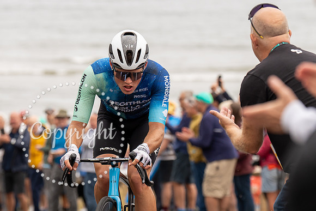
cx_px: 152
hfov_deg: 6.6
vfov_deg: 4.4
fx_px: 2726
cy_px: 74
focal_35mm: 311
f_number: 3.5
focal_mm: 124
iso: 320
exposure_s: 1/1000
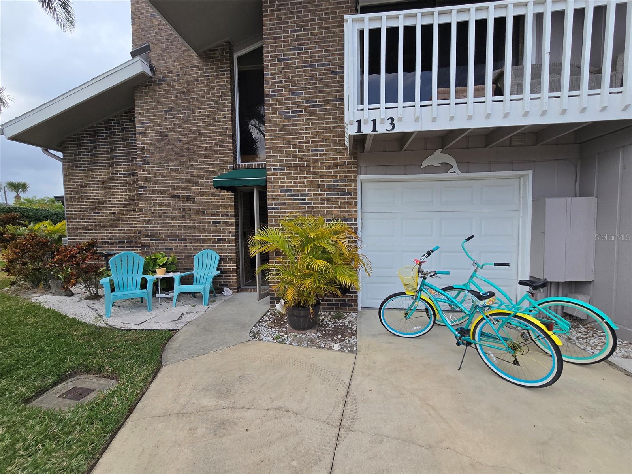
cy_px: 237
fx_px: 237
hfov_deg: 106.2
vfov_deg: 89.9
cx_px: 316
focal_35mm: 13
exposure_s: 1/1347
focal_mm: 2.2
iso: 50
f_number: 2.2
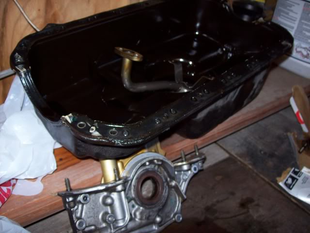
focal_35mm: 36
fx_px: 322
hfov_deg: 51.4
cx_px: 155
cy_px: 116
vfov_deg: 39.7
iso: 80
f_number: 2.7
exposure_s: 1/64
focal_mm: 6
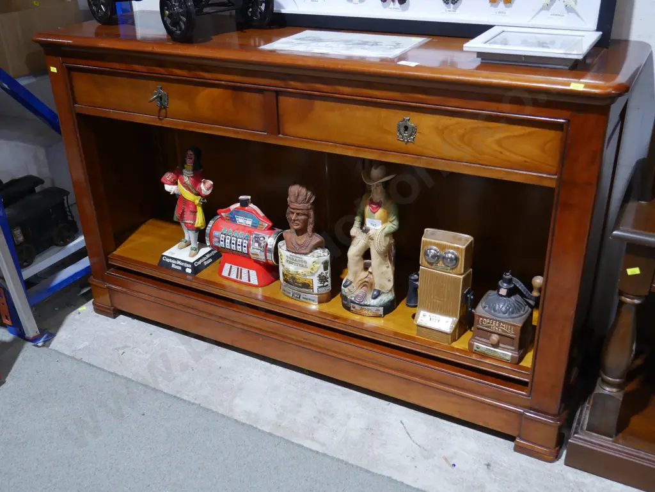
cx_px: 328
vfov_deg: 37.8
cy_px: 246
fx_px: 719
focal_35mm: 38
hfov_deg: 49.0
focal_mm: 19
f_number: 4.1
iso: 640
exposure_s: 1/60
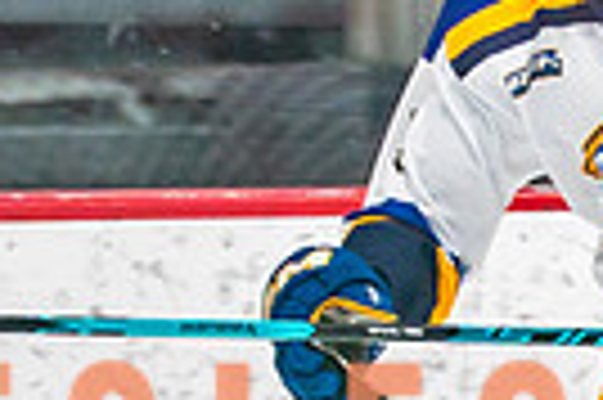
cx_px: 824
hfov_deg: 2.6
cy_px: 682
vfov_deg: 1.7
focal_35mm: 801
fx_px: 13400
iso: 500
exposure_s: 1/640
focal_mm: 105
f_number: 2.8
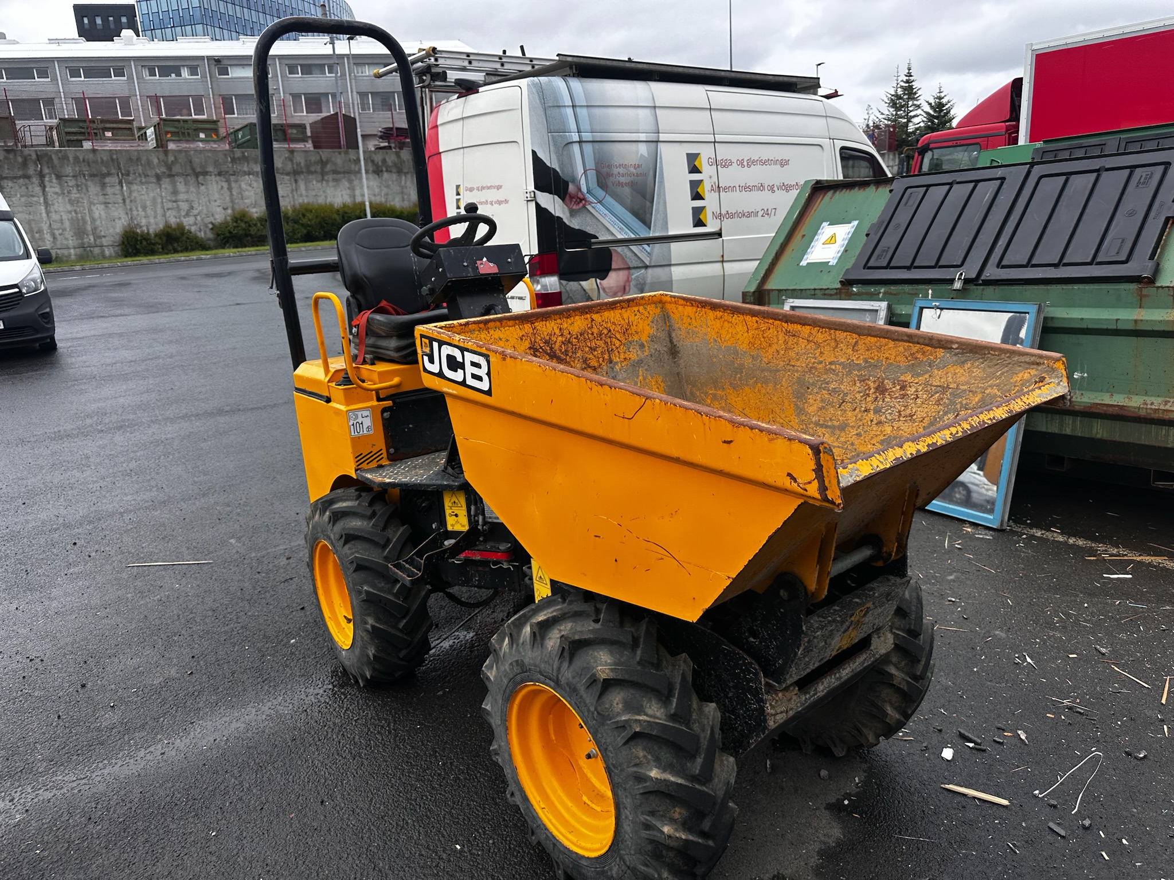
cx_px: 587
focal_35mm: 24
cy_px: 440
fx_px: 814
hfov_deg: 71.6
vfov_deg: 56.8
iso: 80
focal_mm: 6.86
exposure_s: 1/1613
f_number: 1.78
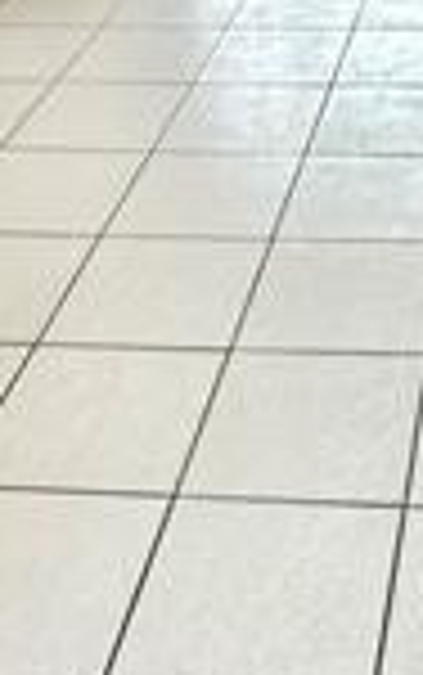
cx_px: 446
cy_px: -234
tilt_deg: -12.4
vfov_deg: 22.9
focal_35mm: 79
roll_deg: -0.3
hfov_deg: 16.1
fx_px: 1454
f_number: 2.2
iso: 160
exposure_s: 1/100
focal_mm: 2.22
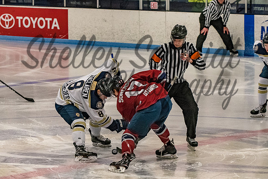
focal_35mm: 180
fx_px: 1340
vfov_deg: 7.6
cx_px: 133
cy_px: 77
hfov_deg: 11.4
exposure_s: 1/800
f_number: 4
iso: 3200
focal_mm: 95
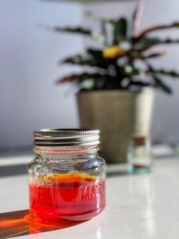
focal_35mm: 52
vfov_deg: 36.8
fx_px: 359
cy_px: 120
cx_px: 90
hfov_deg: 28.0
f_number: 2
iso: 20
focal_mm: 6
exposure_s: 1/280
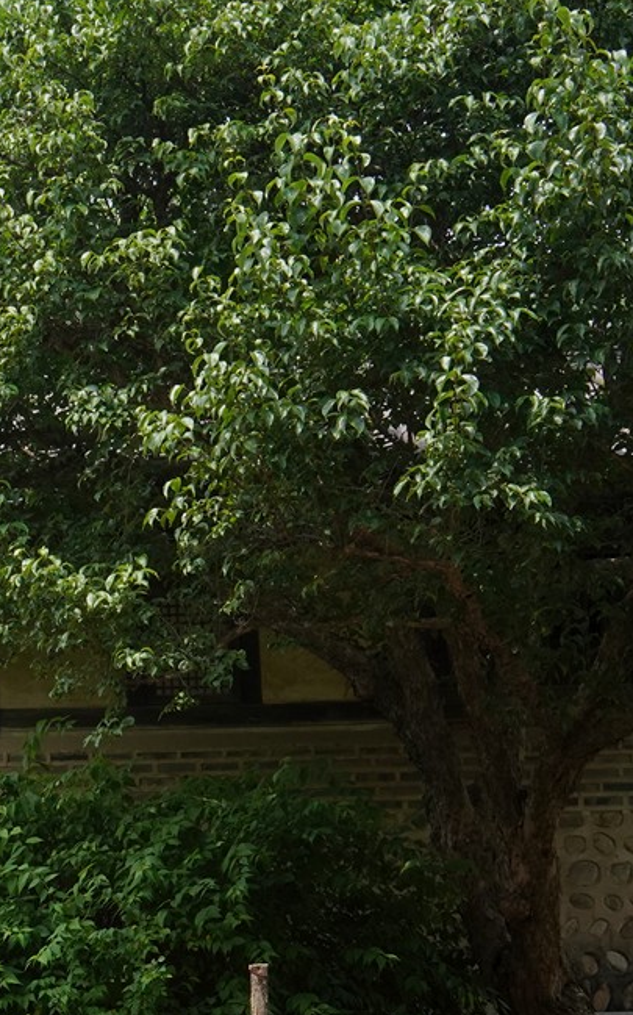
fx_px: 3040
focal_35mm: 110
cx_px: -427
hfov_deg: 11.2
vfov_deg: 18.6
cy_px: 901
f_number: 14
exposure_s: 1/200
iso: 800
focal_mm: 35
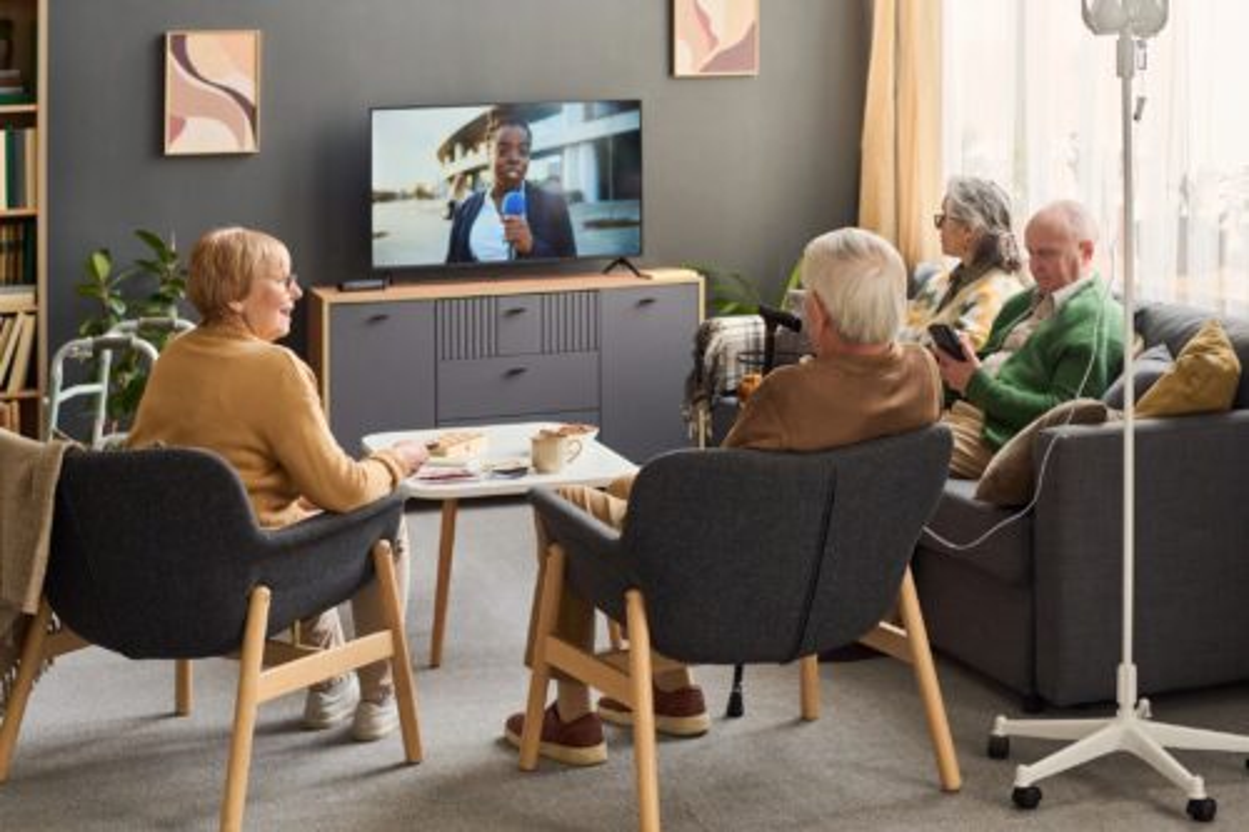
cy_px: 416
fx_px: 2012
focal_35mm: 58
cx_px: 624
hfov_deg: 34.5
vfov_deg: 23.4
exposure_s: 1/160
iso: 800
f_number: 3.5
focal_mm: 58
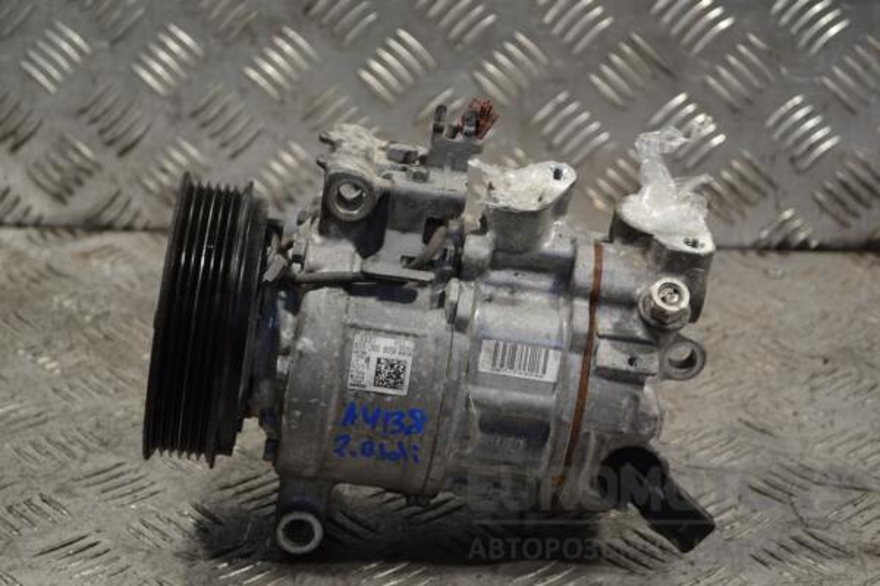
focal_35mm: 78
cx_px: 440
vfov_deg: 17.5
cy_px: 293
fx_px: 1907
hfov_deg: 26.0
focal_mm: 52
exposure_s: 1/30
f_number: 5.6
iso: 200
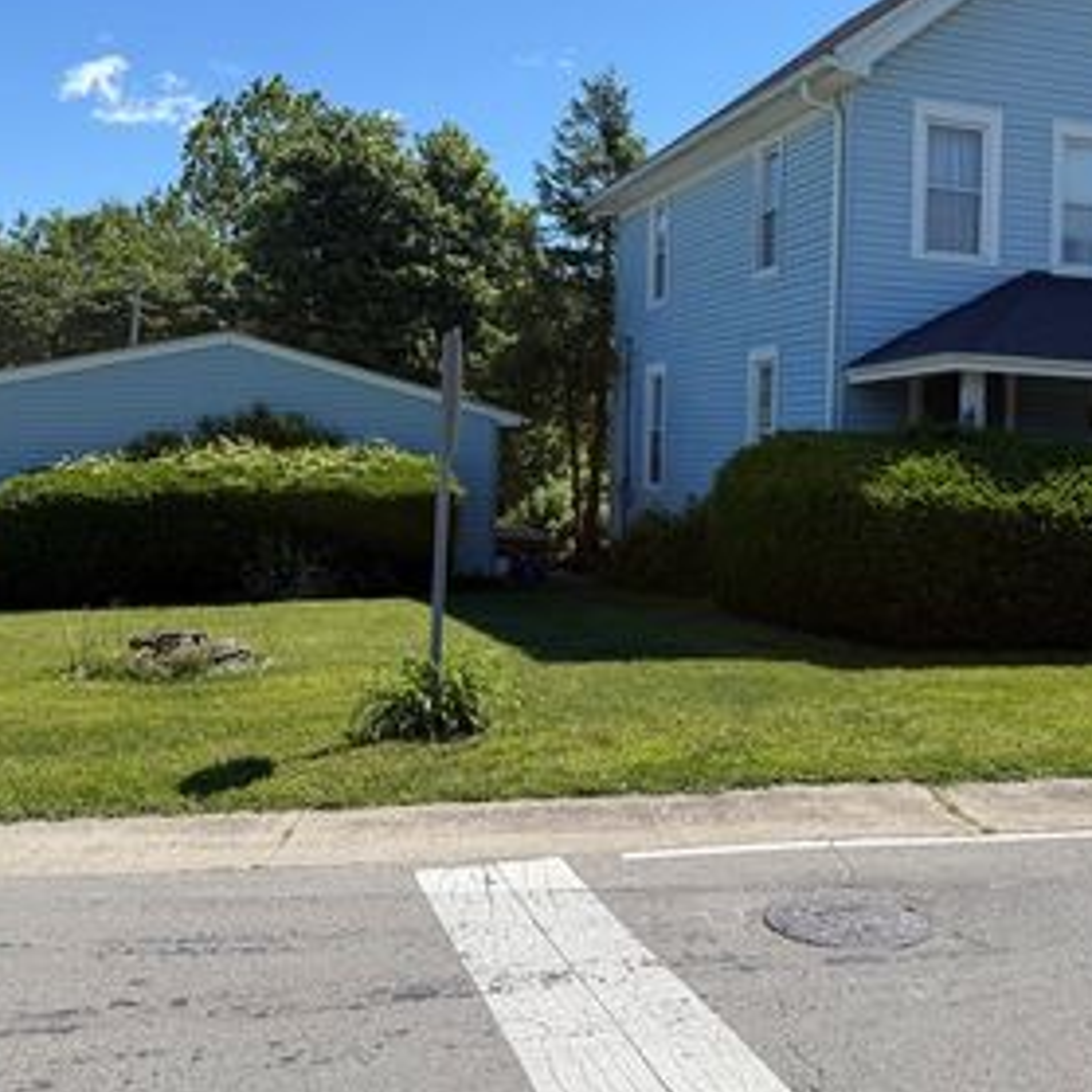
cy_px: 397
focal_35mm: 38
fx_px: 1356
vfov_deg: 43.5
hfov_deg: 42.6
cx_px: 810
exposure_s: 1/3953
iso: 80
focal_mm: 6.76
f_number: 1.78
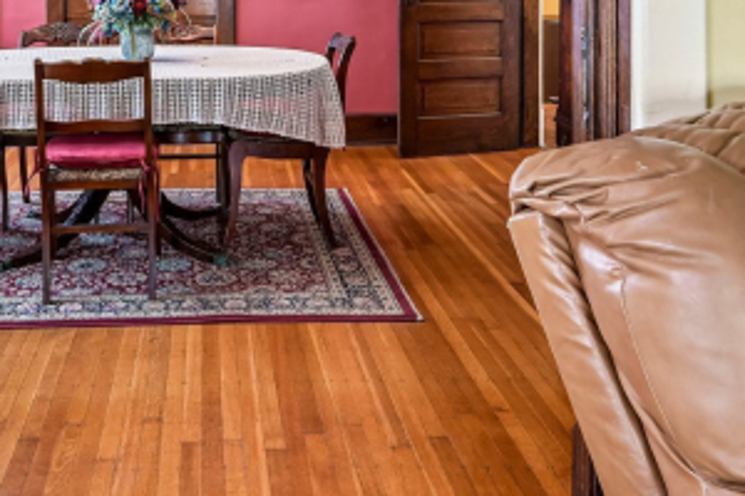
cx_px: 231
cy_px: -67
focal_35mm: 40
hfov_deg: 47.4
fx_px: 828
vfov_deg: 29.6
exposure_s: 1/2.5
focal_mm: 16
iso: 400
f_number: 8
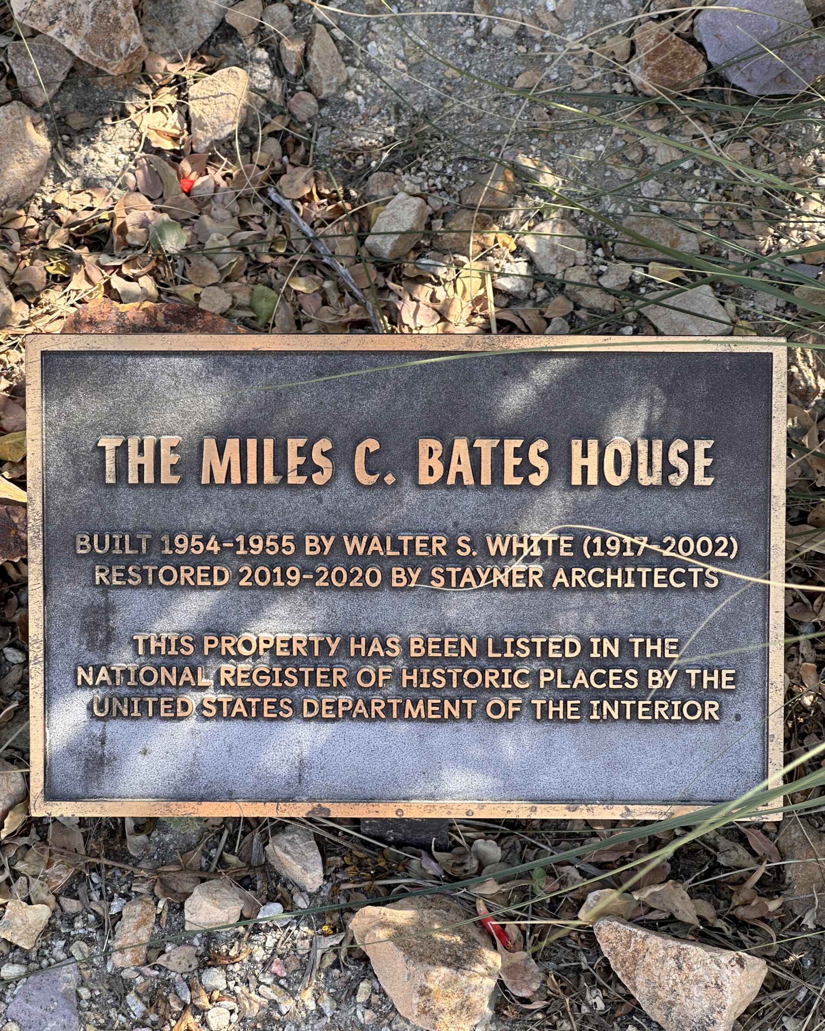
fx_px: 2472
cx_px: 410
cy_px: 489
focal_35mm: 81
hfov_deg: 18.9
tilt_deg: -56.8
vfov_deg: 23.6
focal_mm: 9
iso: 32
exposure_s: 1/122
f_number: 2.8
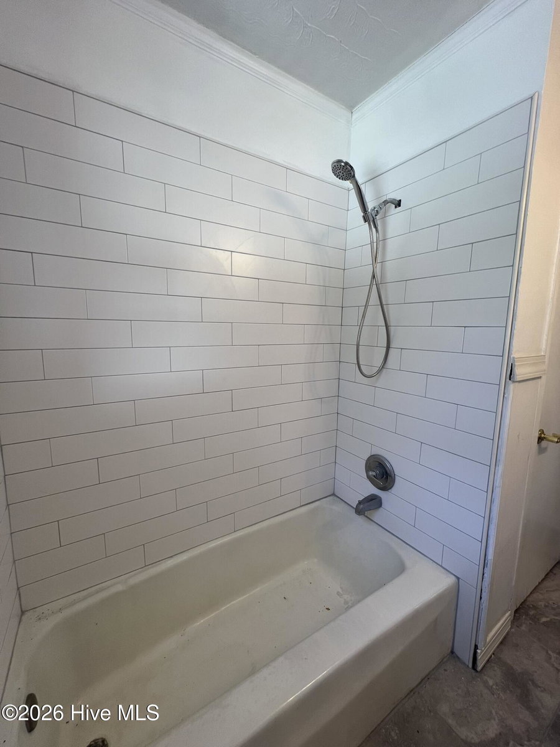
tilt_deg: -7.8
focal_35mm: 13
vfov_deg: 106.2
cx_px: 280
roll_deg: +0.3
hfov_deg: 89.9
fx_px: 280
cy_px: 374
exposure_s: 1/120
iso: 64
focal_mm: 1.57
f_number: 1.8
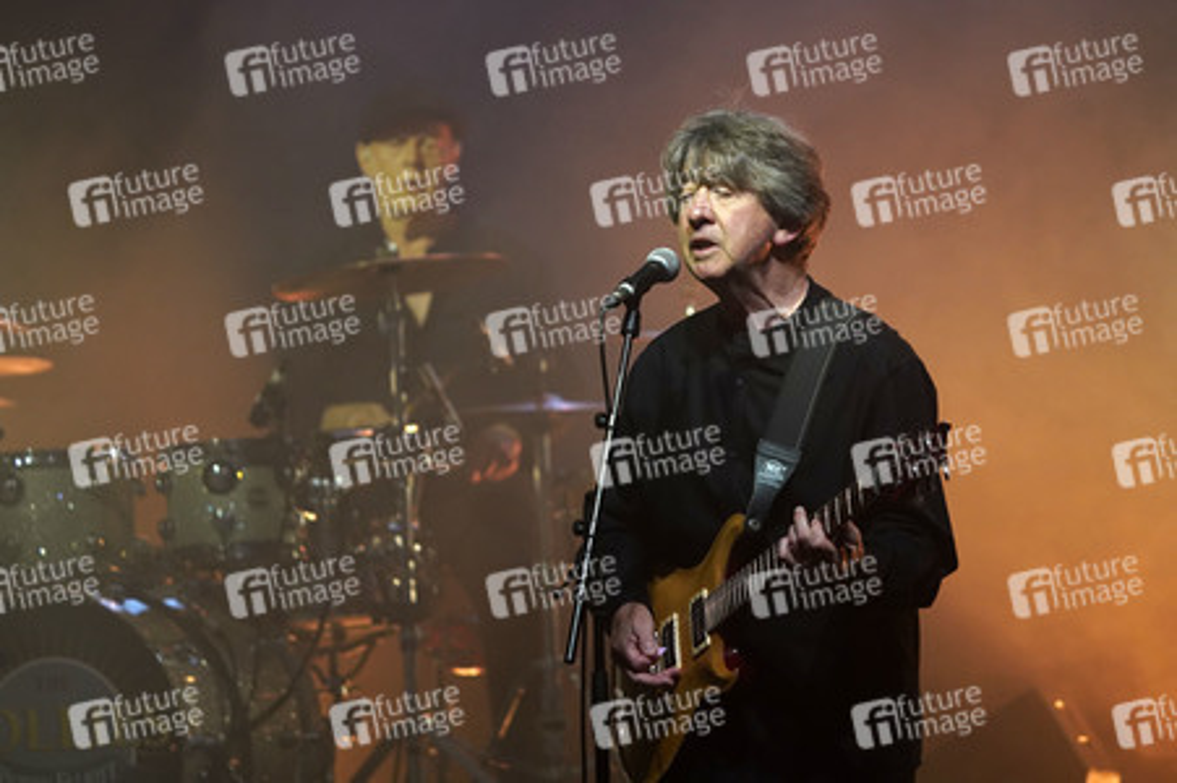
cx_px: 588
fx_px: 9997
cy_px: 392
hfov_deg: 6.7
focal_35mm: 306
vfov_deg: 4.5
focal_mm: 306
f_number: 6.3
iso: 3200
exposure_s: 1/250
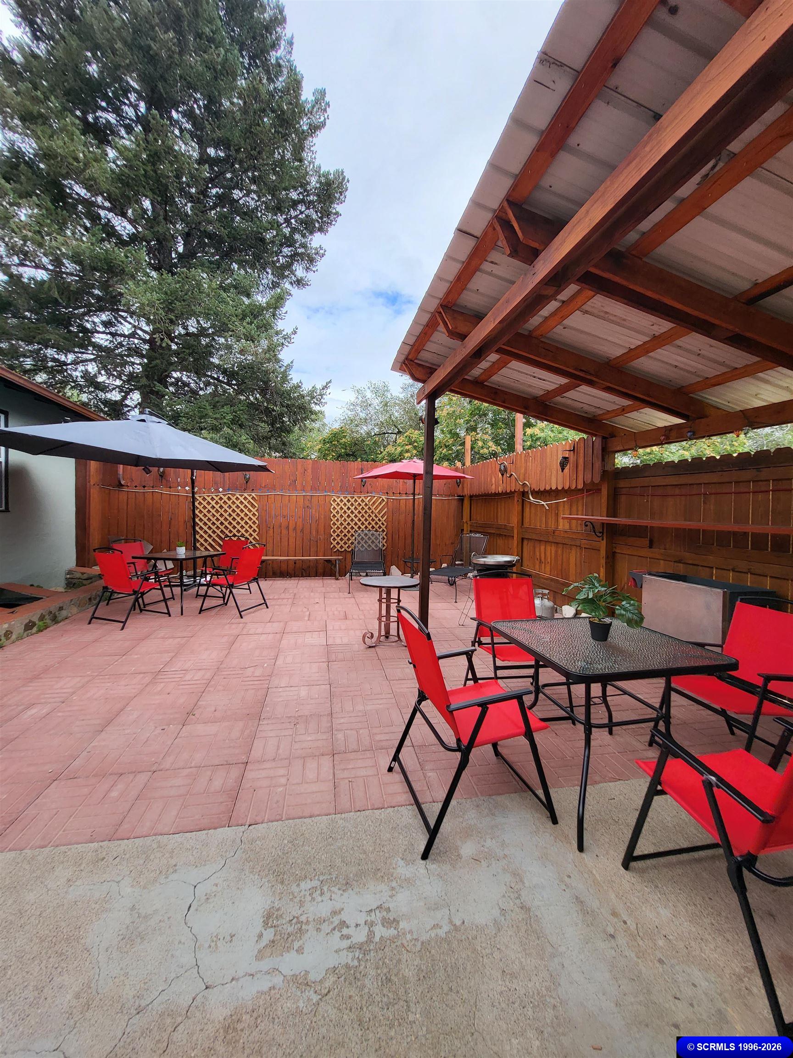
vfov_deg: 106.2
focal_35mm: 13
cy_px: 529
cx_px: 396
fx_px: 397
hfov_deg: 89.9
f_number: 2.2
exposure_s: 1/611
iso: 32
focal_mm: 1.74
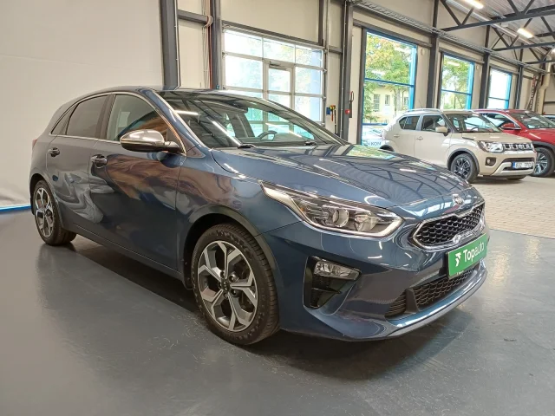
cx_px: 278
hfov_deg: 69.4
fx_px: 401
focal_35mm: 25
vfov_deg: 54.9
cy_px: 208
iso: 320
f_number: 1.8
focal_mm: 4.65
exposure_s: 1/33.3
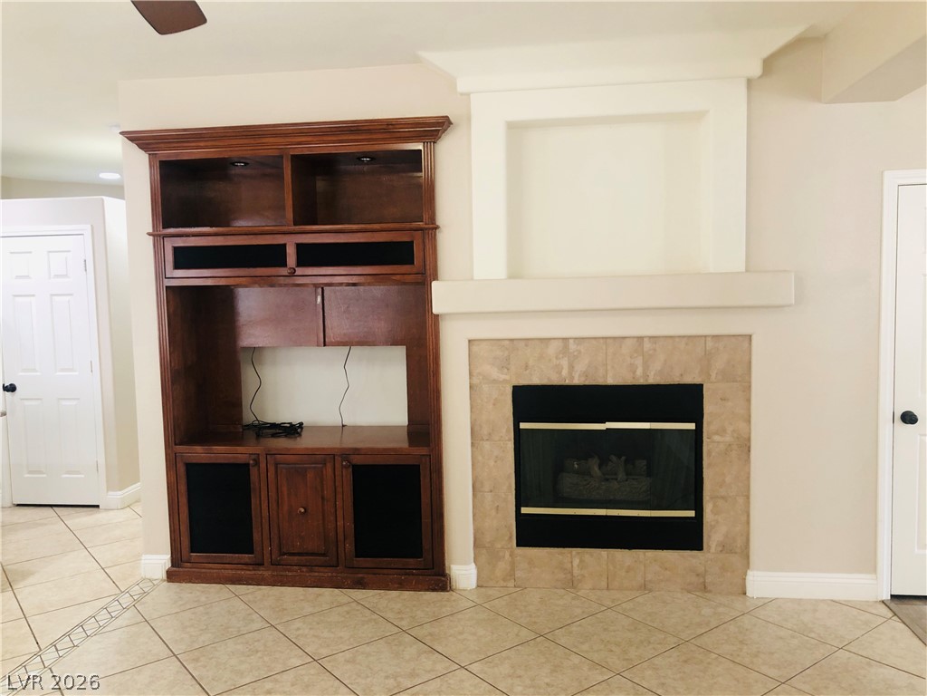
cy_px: 348
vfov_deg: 49.7
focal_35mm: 28
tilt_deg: -4.5
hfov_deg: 63.4
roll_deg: +1.9
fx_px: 750
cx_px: 464
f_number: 1.8
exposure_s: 1/15
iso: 40
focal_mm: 4
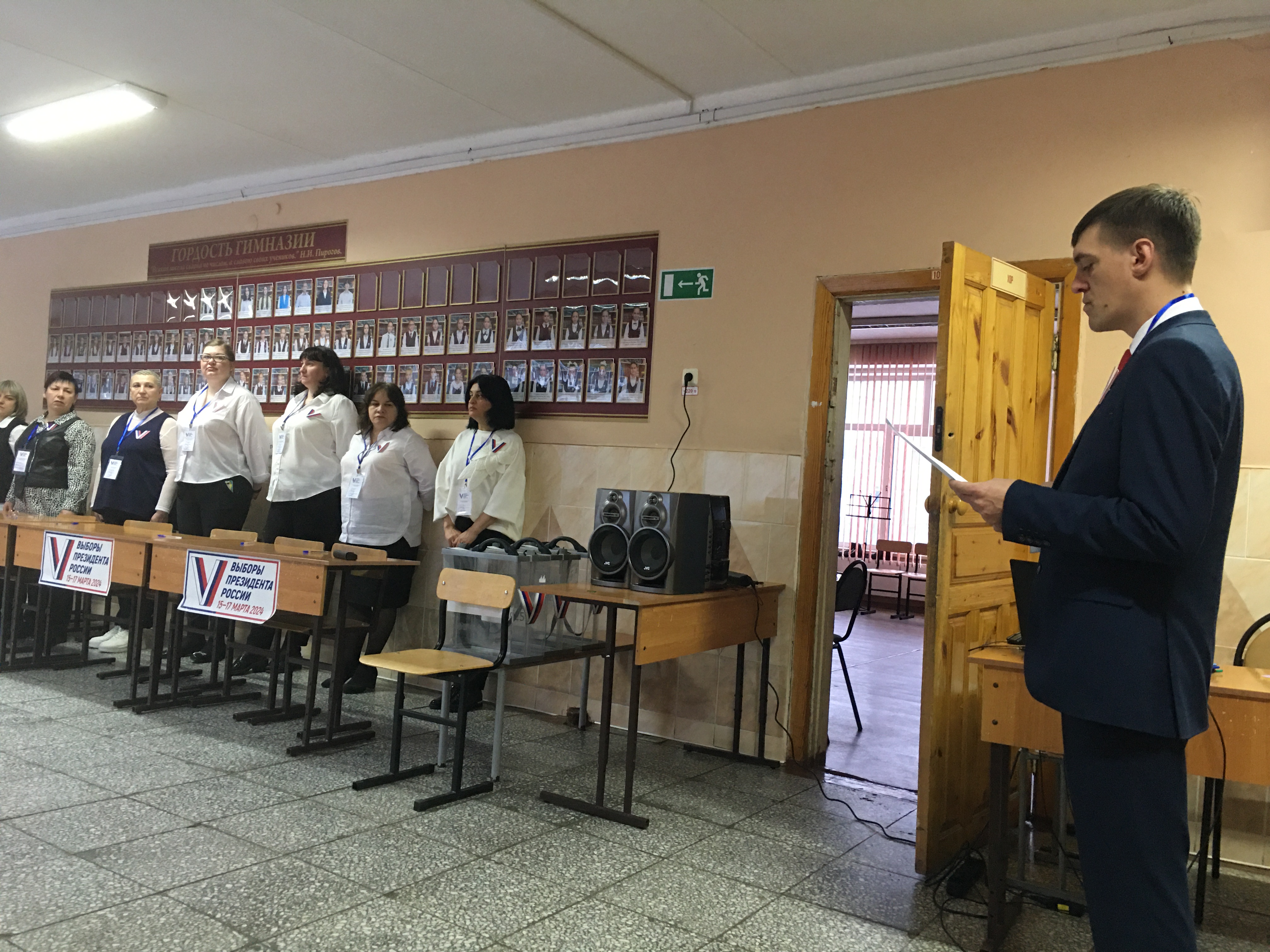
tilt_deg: +1.5
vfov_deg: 48.2
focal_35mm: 29
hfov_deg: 61.7
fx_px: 1064
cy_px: 476
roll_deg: -3.8
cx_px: 635
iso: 125
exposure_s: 1/17
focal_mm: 4.15
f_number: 2.2
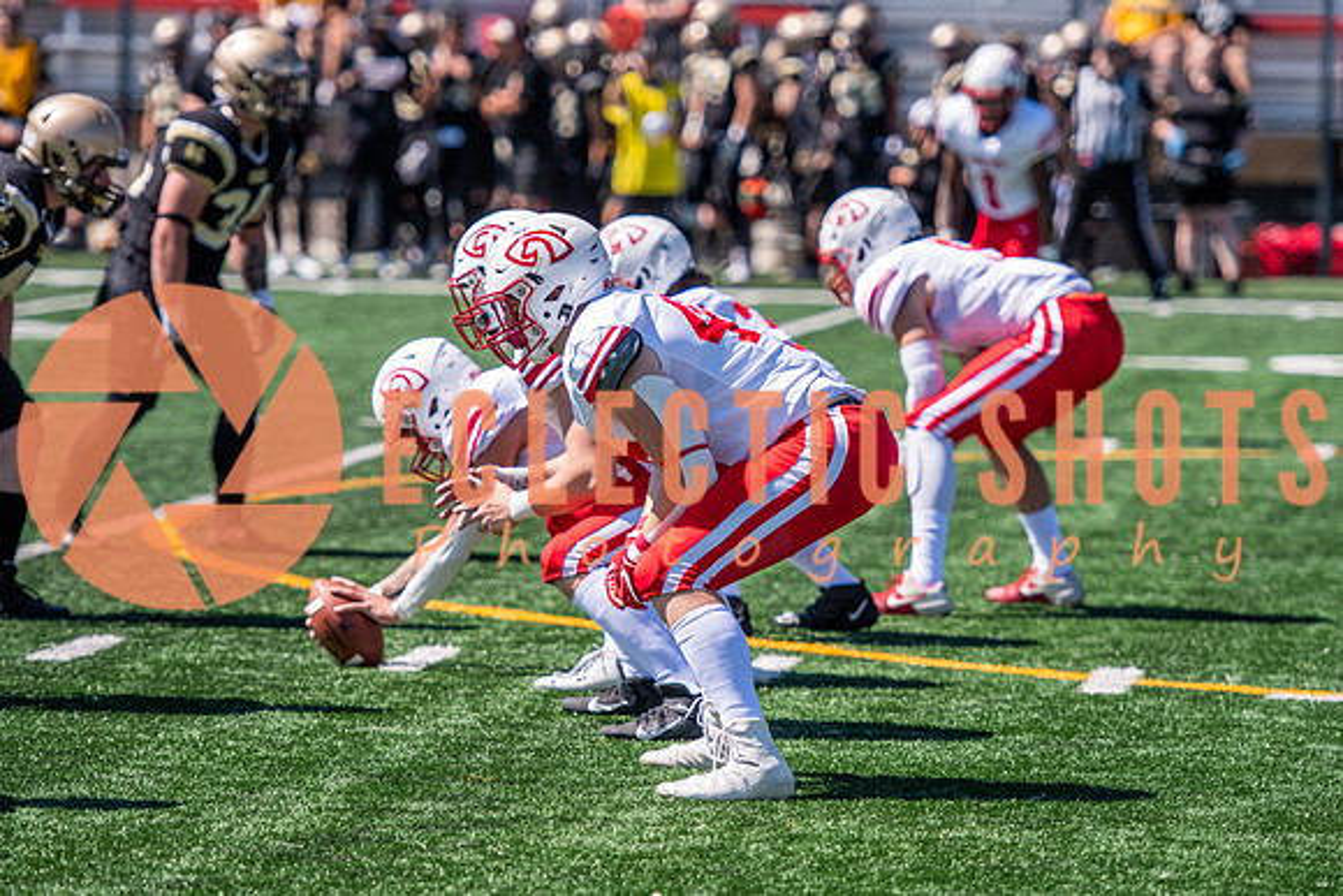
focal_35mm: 247
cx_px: 672
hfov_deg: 8.3
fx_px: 9216
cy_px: 448
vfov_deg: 5.6
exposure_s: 1/2500
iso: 160
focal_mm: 165
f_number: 2.8
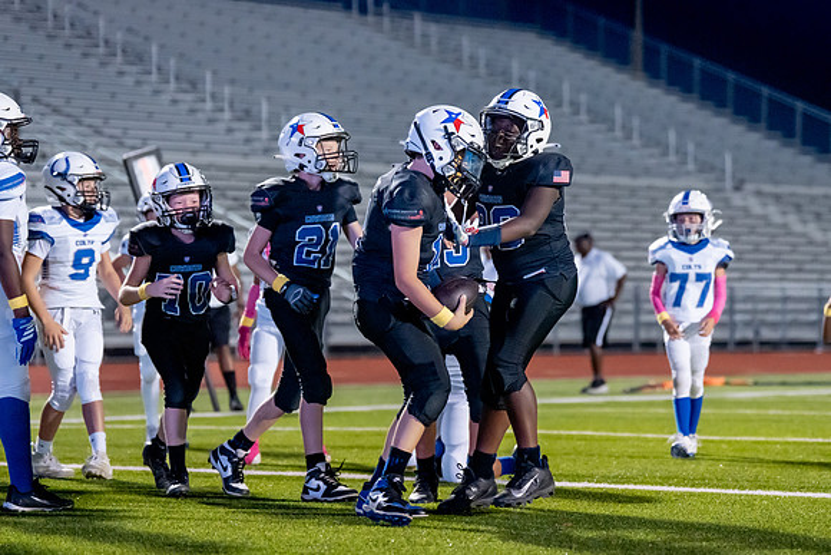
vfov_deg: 10.8
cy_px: 230
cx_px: 514
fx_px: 2924
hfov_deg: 16.2
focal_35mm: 127
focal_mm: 98
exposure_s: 1/1000
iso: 3200
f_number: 2.8
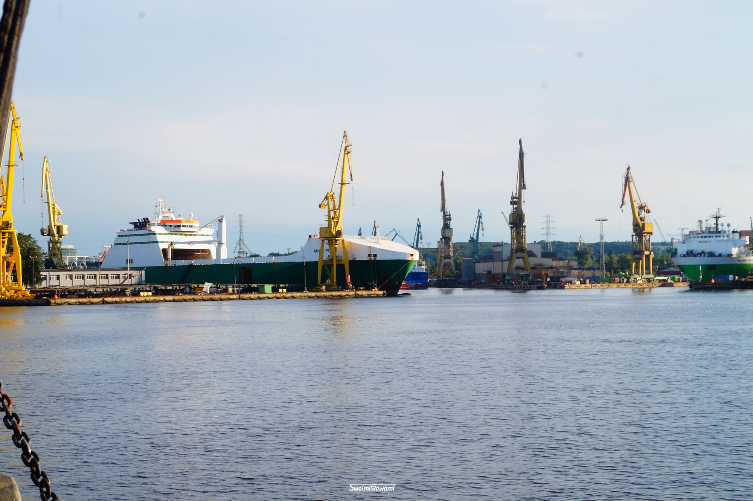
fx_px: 1568
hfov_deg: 27.0
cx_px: 376
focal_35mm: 75
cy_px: 250
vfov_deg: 18.2
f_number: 16
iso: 100
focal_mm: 50
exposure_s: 1/30
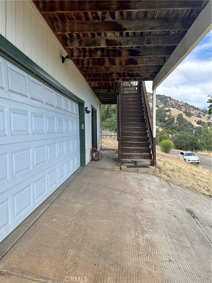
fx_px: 196
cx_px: 106
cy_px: 142
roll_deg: -0.6
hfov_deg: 56.8
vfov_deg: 71.6
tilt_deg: -3.1
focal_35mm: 24
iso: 80
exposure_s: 1/971
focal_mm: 6.86
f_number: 1.78
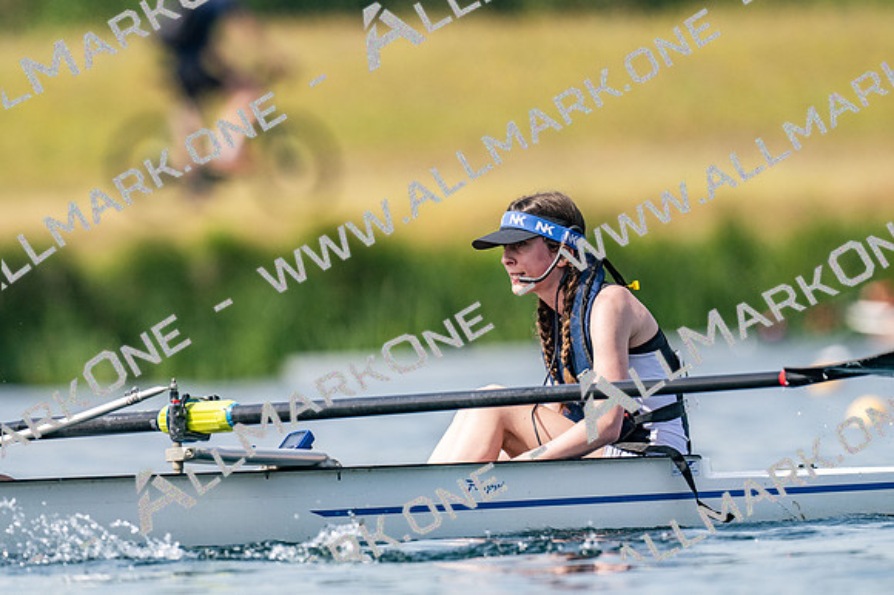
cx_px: 447
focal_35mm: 900
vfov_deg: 1.5
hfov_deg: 2.3
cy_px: 298
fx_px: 22336
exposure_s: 1/2500
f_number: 5
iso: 250
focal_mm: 600
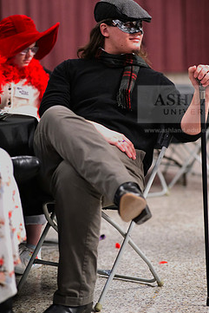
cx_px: 124
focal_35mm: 106
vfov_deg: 19.3
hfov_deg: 12.9
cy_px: 140
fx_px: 922
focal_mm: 85
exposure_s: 1/100
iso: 2500
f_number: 1.8
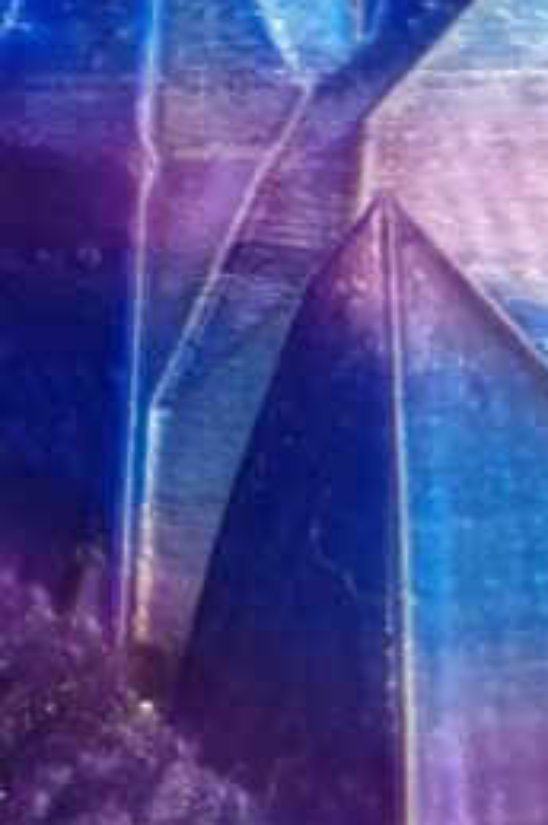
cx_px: -191
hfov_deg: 17.1
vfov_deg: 26.2
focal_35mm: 74
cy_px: 45
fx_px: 1694
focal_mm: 5.4
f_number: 1.8
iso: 400
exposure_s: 1/17
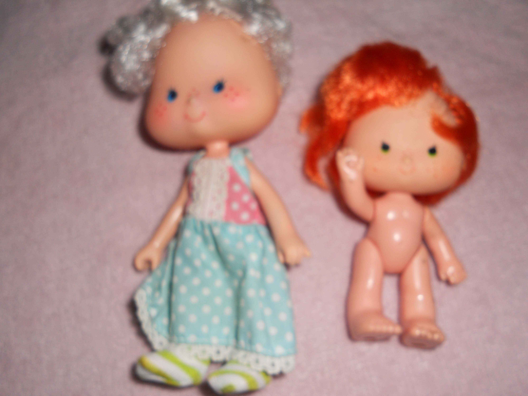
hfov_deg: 56.8
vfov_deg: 44.2
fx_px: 488
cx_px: 264
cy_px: 198
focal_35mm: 32
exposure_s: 1/25
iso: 80
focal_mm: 5.8
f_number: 8.8
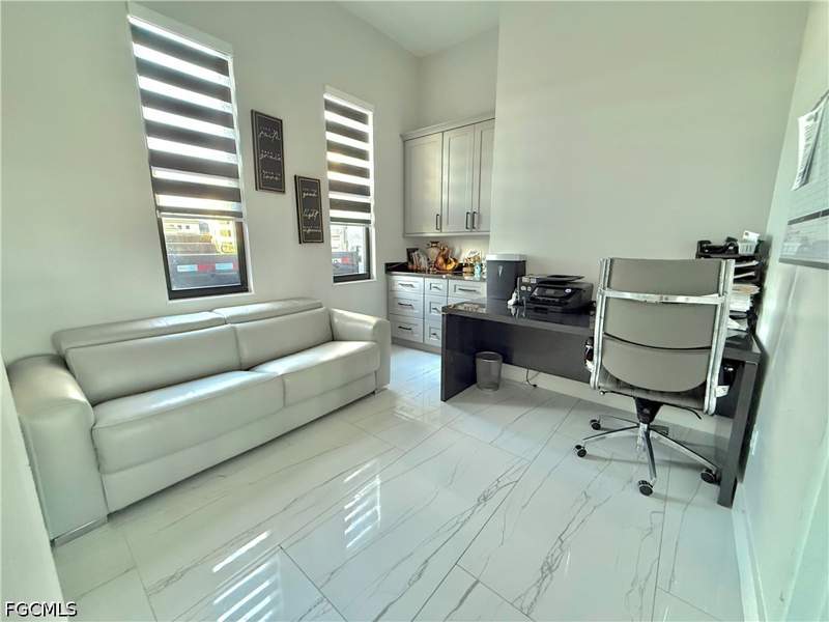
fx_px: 335
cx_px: 414
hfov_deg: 102.1
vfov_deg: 85.7
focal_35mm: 14
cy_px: 311
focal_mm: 2.22
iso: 640
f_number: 2.2
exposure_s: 1/60
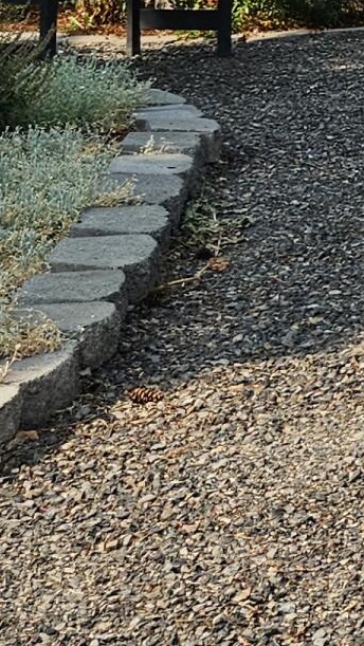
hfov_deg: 8.3
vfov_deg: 16.3
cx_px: 1097
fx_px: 2109
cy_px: -229
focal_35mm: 123
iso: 32
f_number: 1.8
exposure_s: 1/1580
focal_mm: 5.4
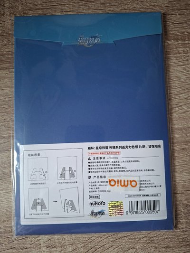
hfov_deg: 58.9
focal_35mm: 23
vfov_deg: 73.9
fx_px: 168
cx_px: 95
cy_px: 126
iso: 320
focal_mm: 5.54
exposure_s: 1/60
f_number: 1.8
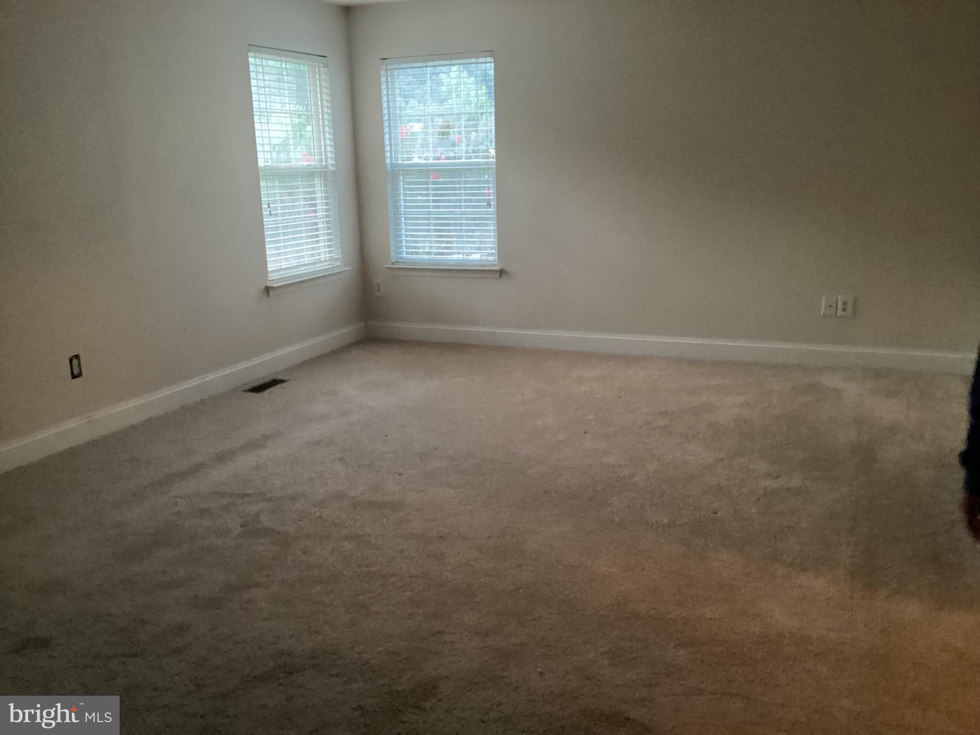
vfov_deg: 45.4
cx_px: 490
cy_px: 368
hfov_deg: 58.4
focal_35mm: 31
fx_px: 878
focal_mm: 3.3
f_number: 2.4
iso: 640
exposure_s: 1/30
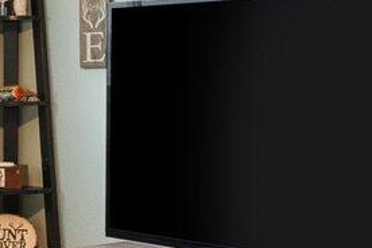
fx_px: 1075
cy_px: 71
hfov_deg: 19.6
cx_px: 128
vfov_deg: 13.1
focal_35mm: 104
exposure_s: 1/40
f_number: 8
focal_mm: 14
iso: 3200
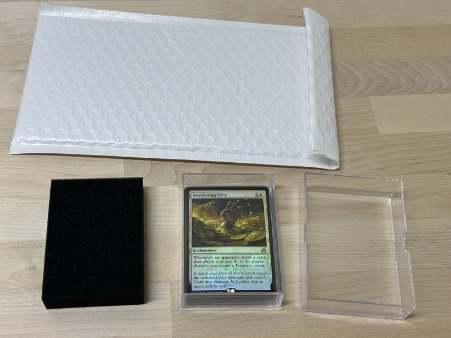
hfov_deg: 39.7
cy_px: 169
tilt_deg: -57.9
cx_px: 226
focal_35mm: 48
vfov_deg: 30.3
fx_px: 625
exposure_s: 1/120
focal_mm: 6.86
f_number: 1.78
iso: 64
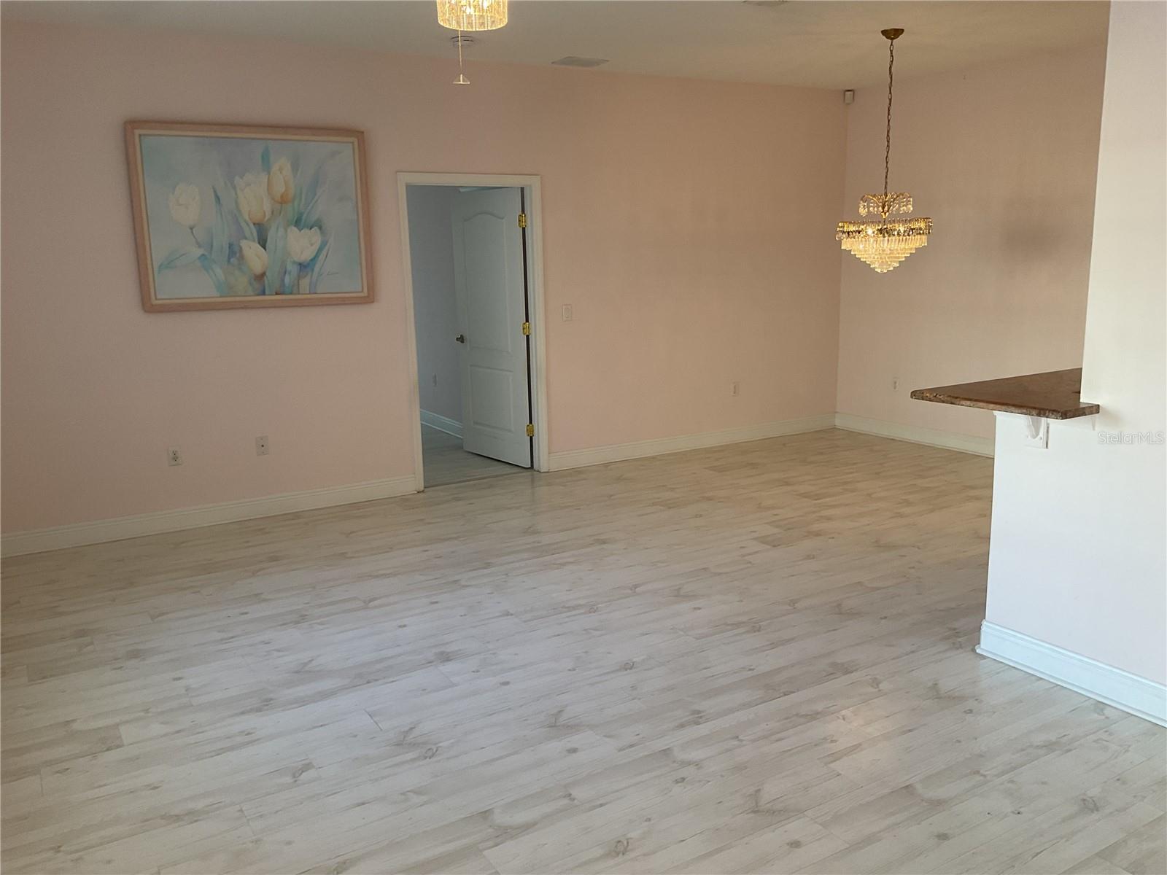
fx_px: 978
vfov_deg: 48.2
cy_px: 438
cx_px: 584
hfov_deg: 61.7
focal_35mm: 29
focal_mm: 3
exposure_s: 1/60
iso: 32
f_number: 1.8
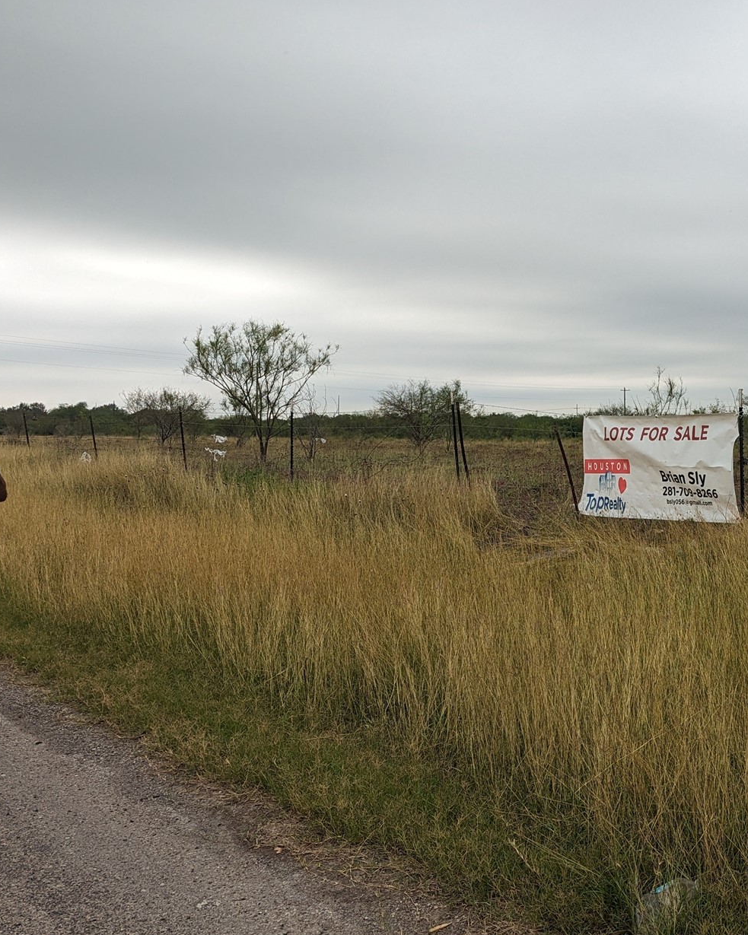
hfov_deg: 36.0
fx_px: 1079
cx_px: 669
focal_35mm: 39
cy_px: 460
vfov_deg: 46.8
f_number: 1.85
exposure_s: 1/524
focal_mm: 6.81
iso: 48
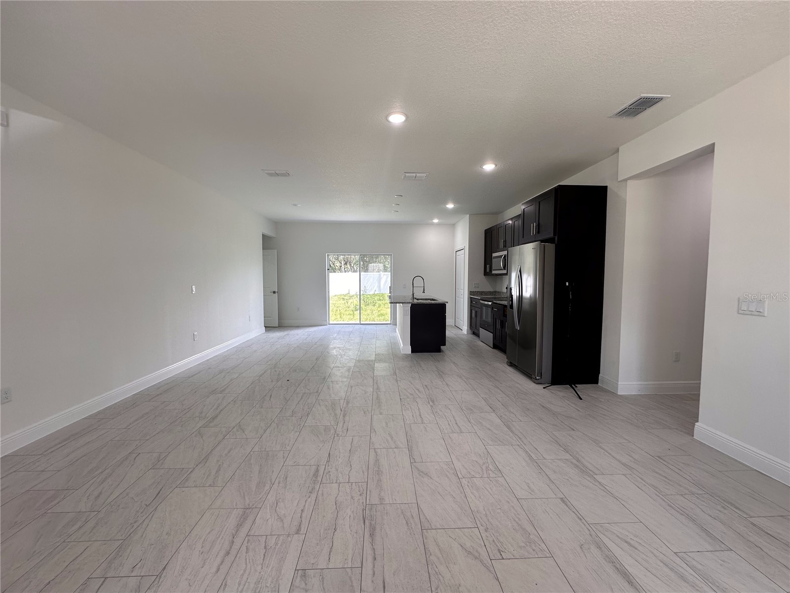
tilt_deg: -3.9
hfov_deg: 102.1
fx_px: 320
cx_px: 395
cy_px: 296
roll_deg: -0.3
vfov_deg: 85.7
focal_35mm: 14
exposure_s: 1/120
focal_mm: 2.22
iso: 80
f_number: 2.2
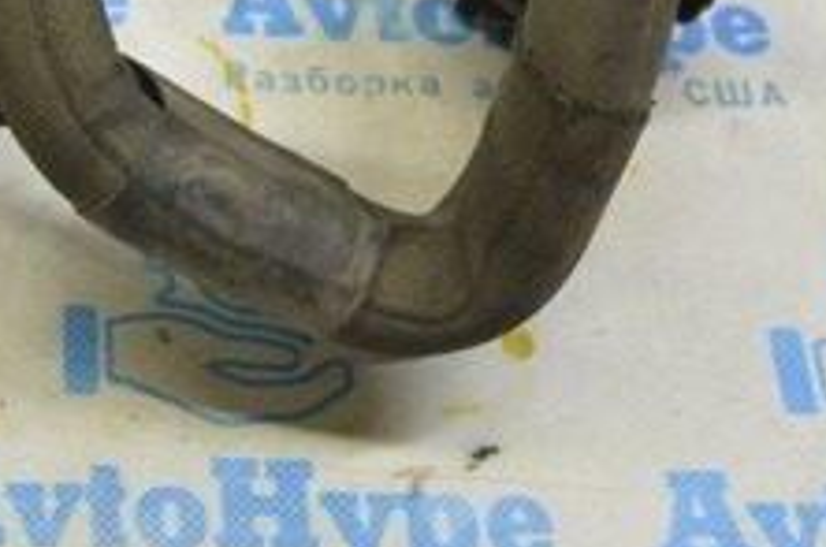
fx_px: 2277
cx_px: -93
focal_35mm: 99
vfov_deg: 13.5
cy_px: -2
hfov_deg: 19.6
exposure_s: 1/20
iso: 400
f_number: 5.6
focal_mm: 23
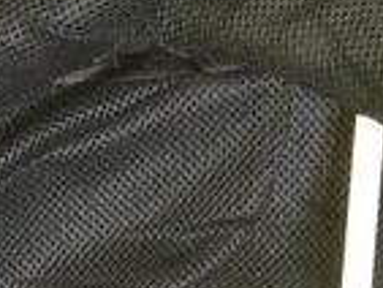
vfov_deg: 10.0
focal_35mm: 141
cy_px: 522
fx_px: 1561
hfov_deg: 13.7
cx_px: -19
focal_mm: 3.3
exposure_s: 1/25
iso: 200
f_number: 2.4
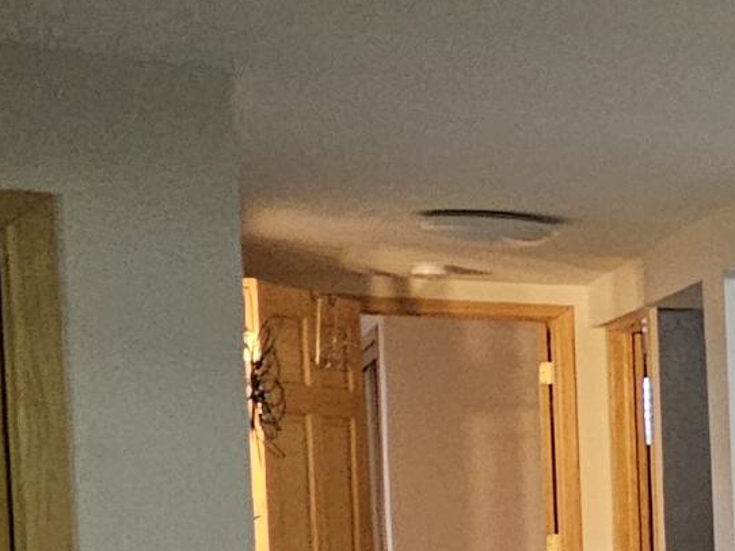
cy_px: 520
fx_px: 1528
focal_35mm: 72
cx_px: 1637
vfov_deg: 19.9
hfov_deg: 16.4
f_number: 2.2
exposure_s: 1/24
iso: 640
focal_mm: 2.2
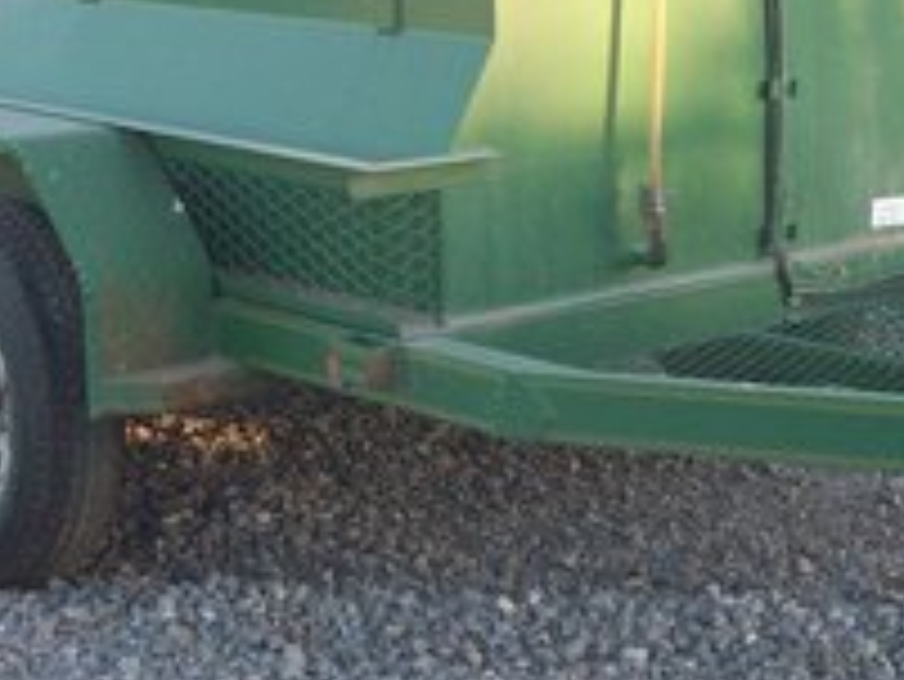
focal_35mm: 92
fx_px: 2404
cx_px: 846
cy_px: 171
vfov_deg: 16.0
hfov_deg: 20.8
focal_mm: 5.7
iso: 102
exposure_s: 1/128
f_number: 2.8
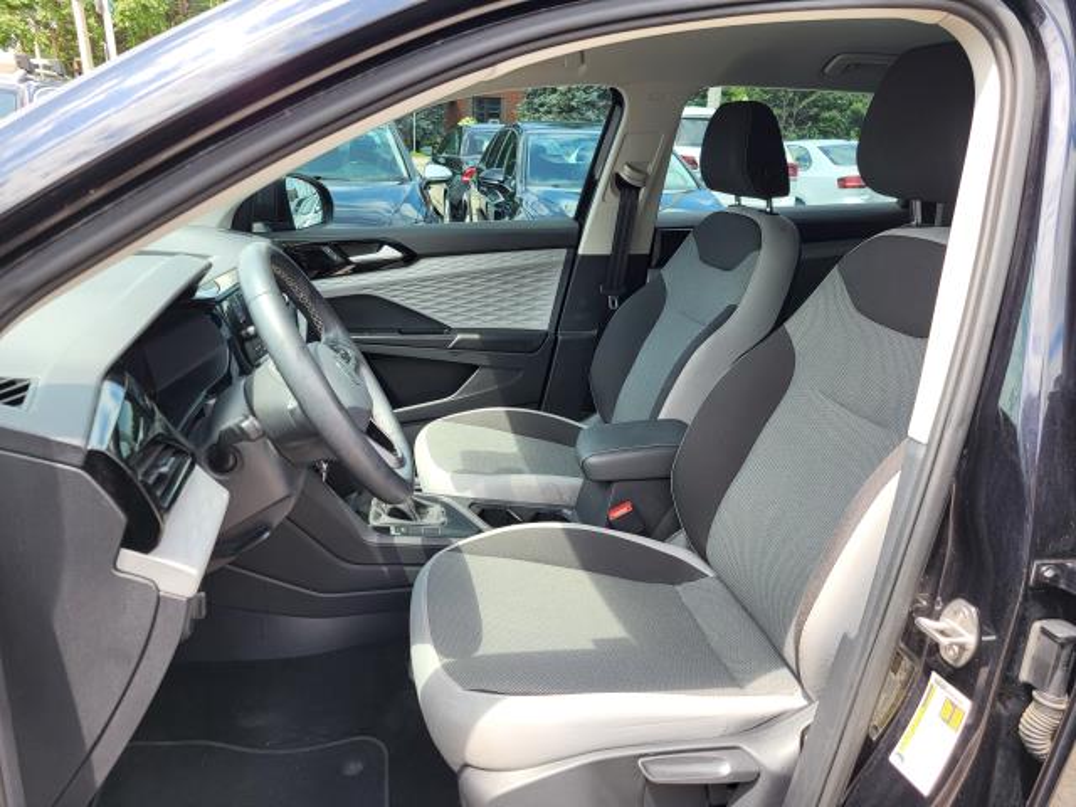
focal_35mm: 26
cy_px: 404
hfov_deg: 67.3
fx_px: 808
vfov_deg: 53.1
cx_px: 538
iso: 40
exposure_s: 1/293
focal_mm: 5.4
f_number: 1.8
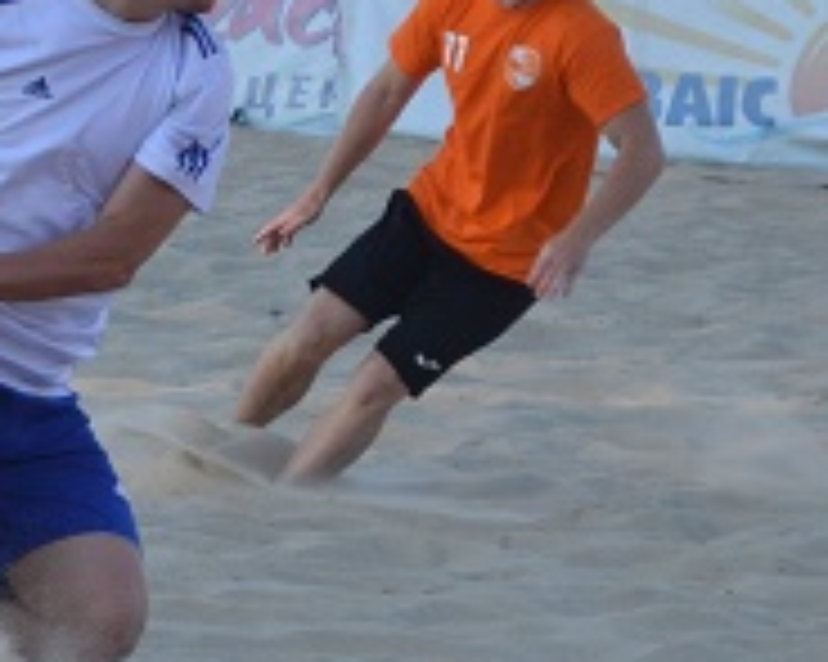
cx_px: 22
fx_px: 6604
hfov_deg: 7.1
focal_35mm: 270
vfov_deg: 5.7
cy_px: 97
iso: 400
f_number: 5.6
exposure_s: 1/500
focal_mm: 55
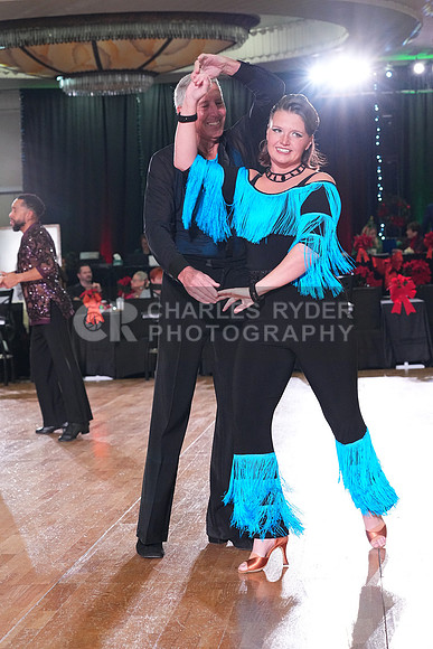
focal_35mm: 70
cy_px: 324
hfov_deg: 19.5
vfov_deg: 28.8
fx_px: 1262
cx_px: 216
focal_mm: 70
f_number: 5.6
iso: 5000
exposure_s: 1/320
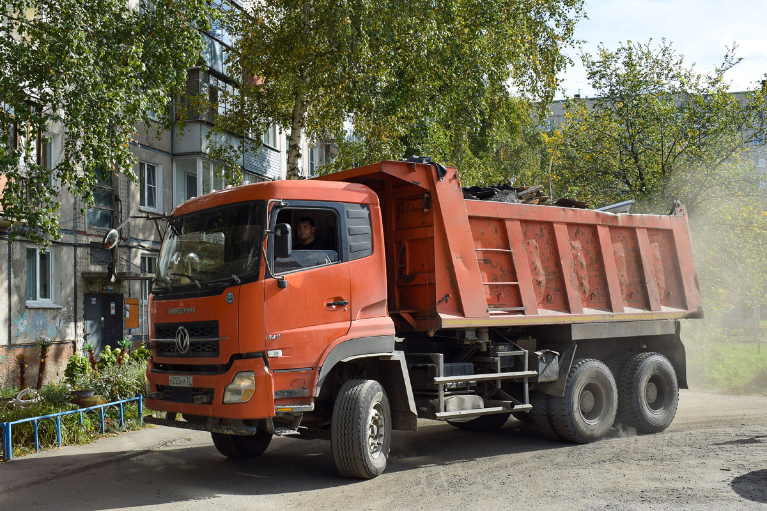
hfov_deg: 51.3
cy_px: 256
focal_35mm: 38
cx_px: 384
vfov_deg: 35.5
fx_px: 799
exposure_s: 1/320
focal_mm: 25
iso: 200
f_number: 9
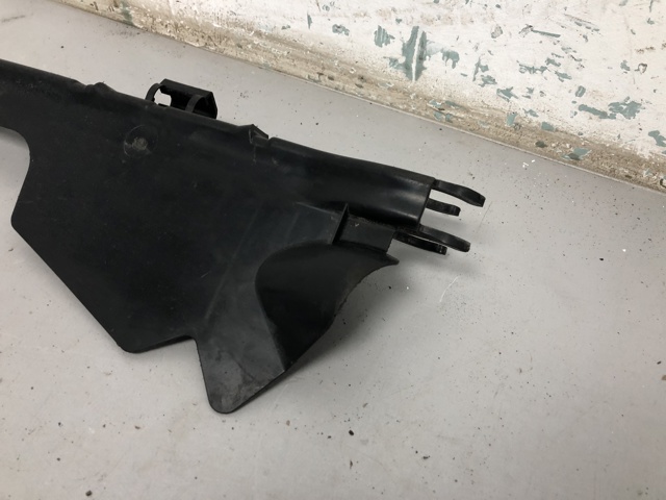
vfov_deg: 49.7
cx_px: 333
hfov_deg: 63.4
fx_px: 539
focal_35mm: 28
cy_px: 250
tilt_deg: -47.4
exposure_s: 1/25
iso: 32
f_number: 1.8
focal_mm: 4
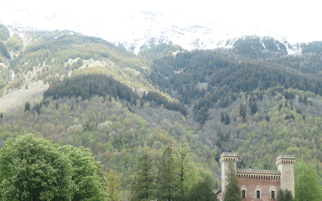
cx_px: 194
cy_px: 179
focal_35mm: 62
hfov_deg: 32.9
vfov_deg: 20.5
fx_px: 544
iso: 200
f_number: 3.7
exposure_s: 1/400
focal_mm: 13.1
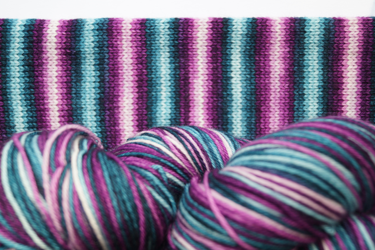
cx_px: 188
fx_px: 437
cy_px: 125
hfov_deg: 46.4
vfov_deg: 31.9
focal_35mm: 42
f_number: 4.5
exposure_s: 1/160
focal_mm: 28
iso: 200
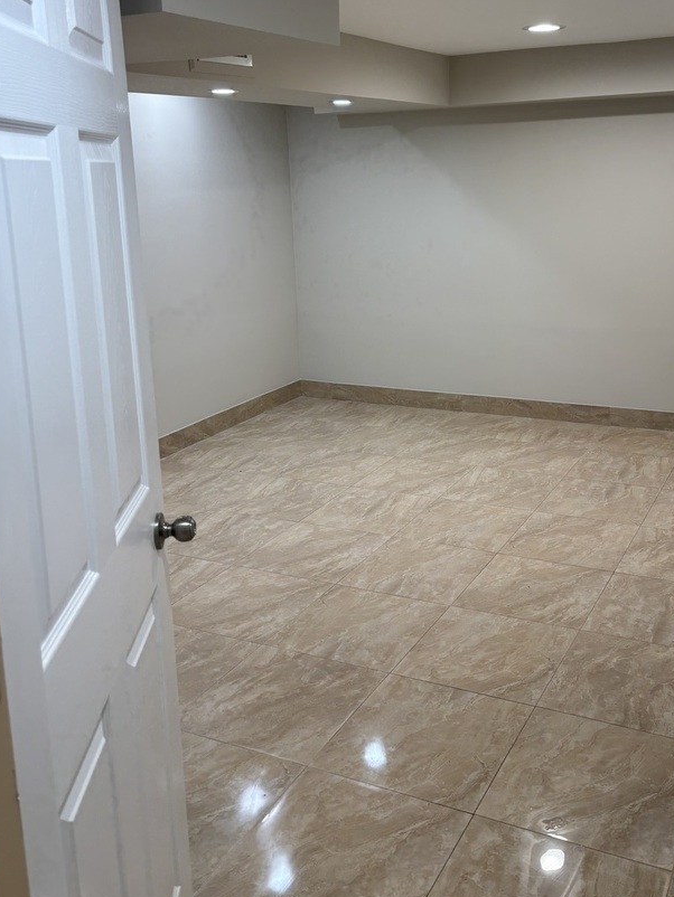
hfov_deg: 40.3
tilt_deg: -8.9
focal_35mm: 35
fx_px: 908
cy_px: 317
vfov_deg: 51.8
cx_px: 440
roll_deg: +1.2
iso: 64
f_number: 1.6
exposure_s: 1/120
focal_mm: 5.96
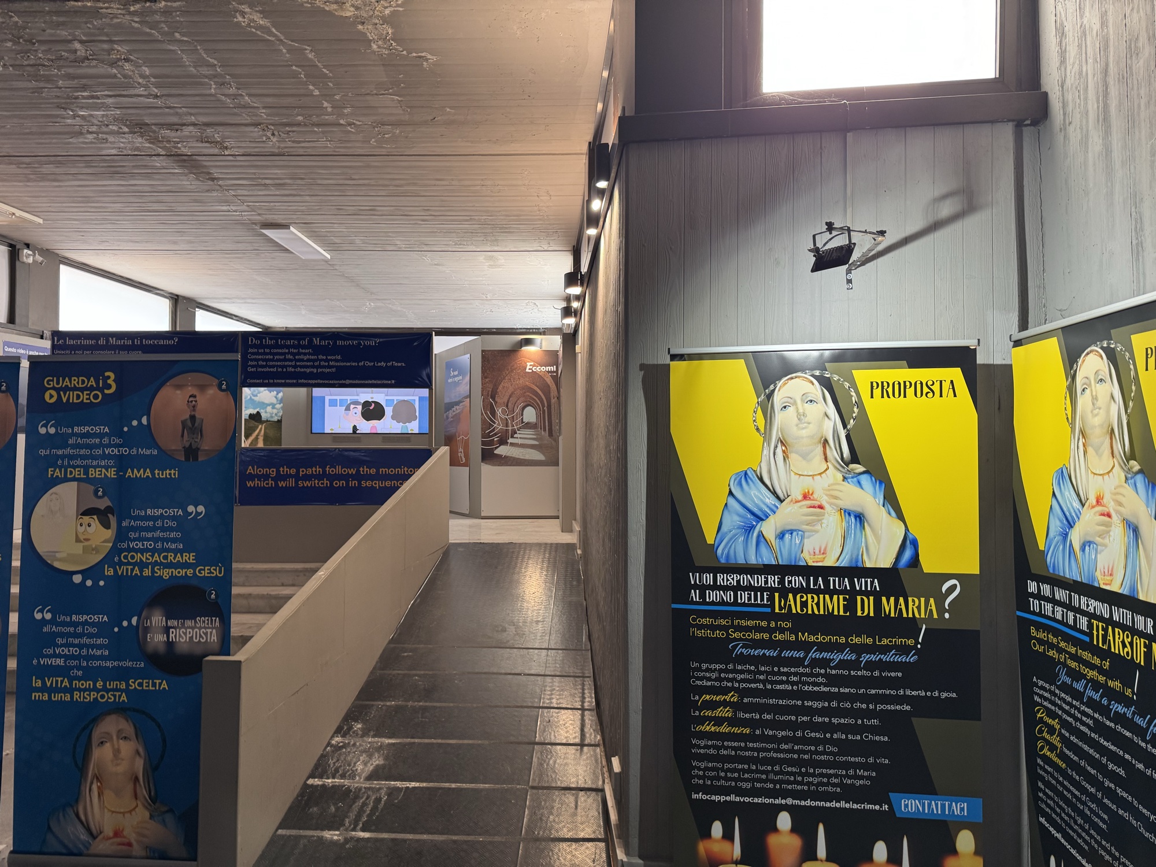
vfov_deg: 56.8
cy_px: 434
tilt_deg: +0.1
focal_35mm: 24
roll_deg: -1.2
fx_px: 801
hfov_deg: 71.6
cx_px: 578
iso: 160
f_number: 1.78
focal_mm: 6.76
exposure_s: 1/50
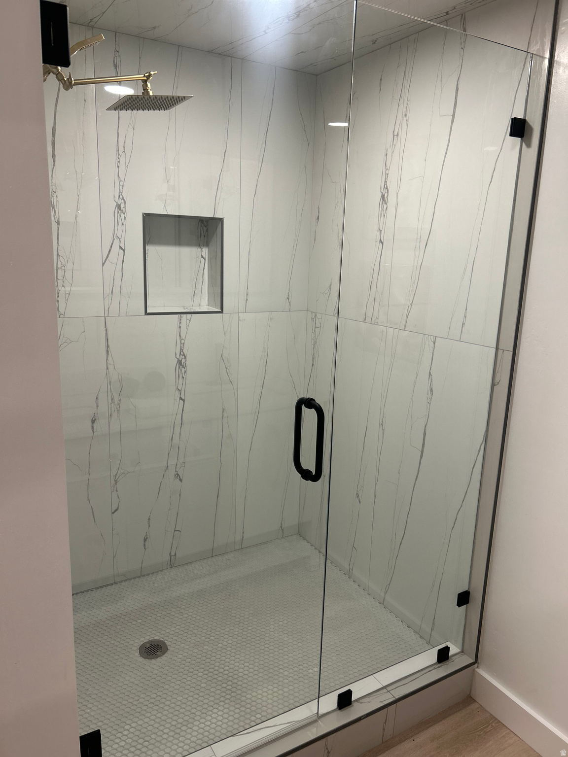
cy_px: 378
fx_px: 569
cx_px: 284
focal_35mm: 26
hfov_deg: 53.1
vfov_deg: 67.3
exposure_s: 1/60
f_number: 1.5
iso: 64
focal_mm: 5.7
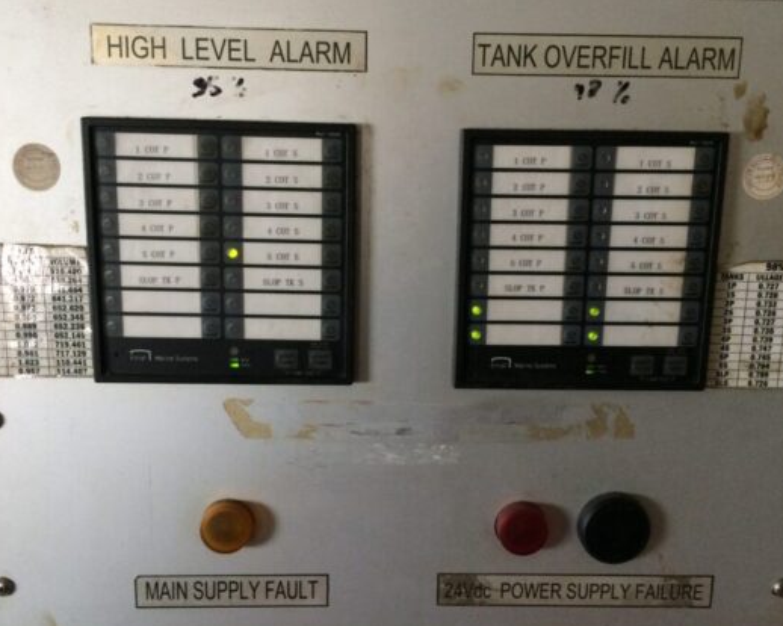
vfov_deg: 42.2
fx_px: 811
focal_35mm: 35
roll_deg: +0.5
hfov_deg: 51.5
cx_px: 395
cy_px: 333
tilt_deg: -22.8
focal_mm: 4.15
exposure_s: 1/33
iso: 250
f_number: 2.2
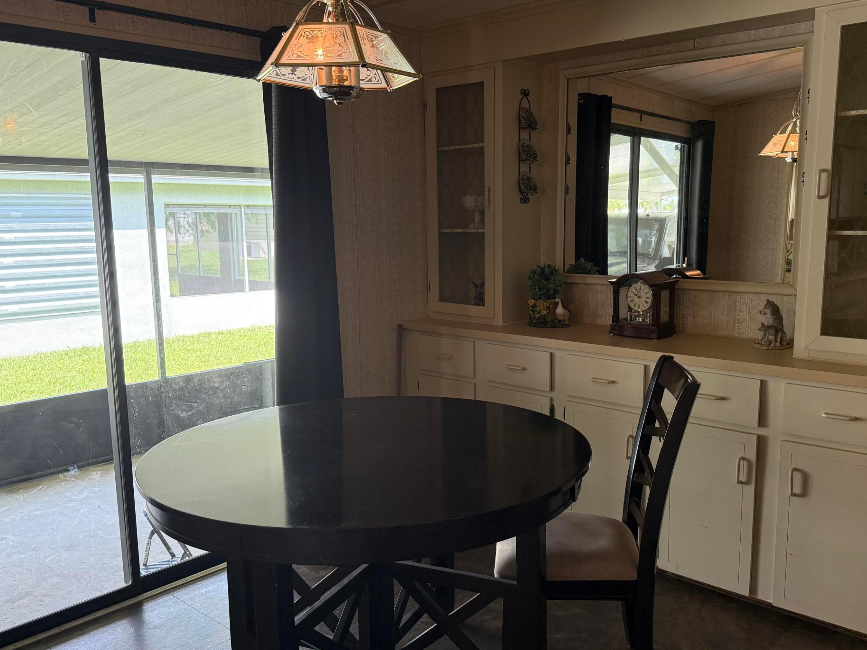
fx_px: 776
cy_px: 341
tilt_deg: -9.2
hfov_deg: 58.3
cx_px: 460
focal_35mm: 31
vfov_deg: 45.4
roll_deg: +0.9
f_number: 1.78
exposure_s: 1/120
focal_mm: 6.76
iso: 200
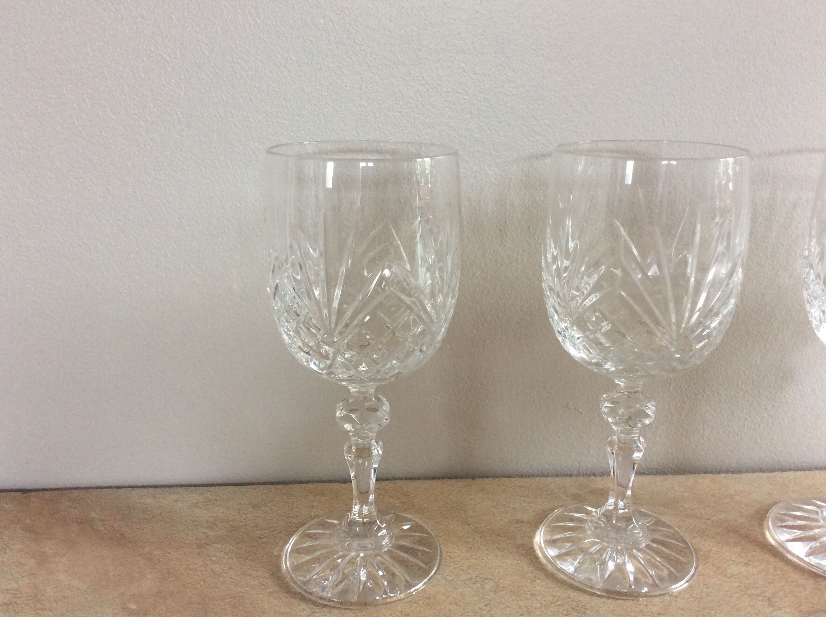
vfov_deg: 44.1
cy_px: 308
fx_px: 762
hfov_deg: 56.9
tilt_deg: -18.4
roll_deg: +1.2
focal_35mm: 32
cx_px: 413
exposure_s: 1/25
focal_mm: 3.3
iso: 100
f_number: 2.4
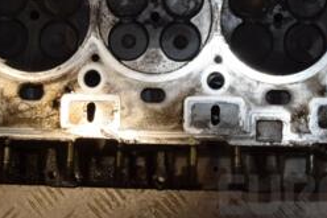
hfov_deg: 26.5
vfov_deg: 17.6
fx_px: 692
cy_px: 18
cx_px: 194
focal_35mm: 76
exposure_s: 1/200
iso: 800
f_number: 18
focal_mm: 21
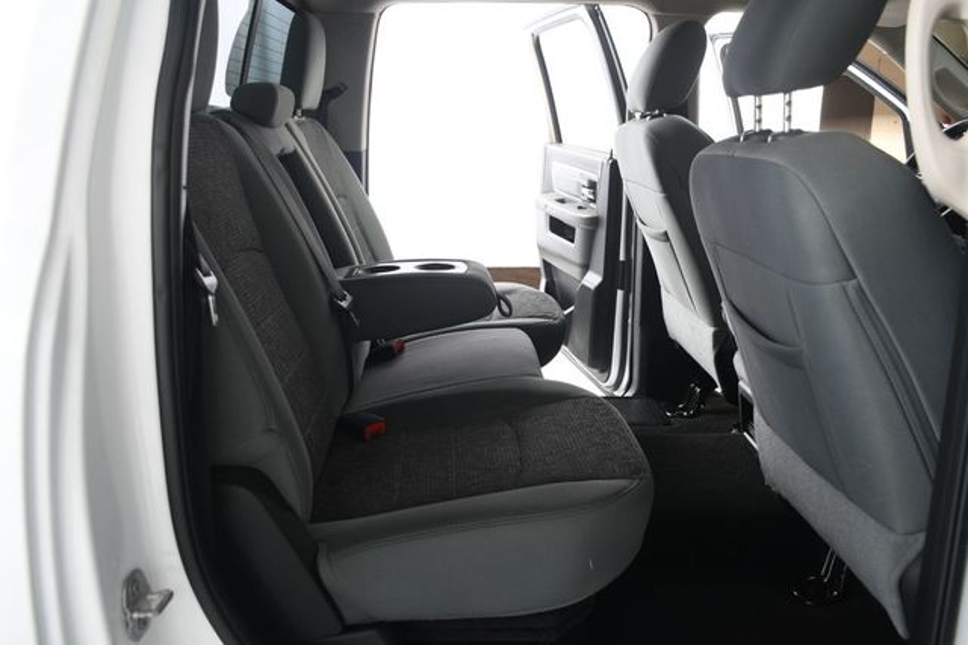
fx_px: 806
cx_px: 484
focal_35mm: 30
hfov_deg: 62.0
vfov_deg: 43.6
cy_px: 322
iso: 100
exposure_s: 1/160
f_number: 4
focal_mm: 20
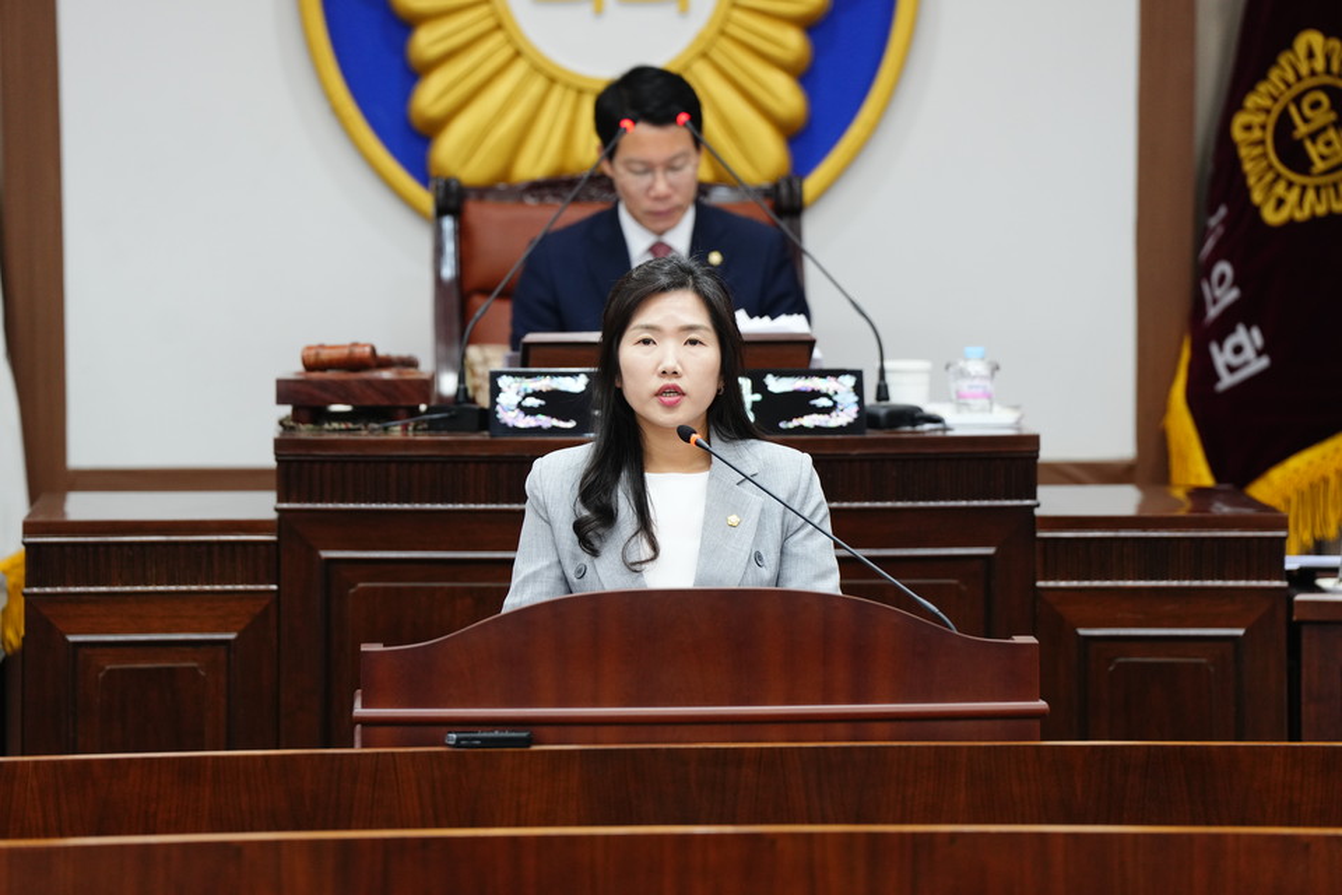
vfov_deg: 6.9
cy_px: 448
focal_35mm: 200
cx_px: 671
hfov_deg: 10.3
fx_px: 7455
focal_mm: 200
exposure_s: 1/160
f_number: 3.5
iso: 1600
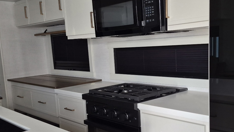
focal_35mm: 42
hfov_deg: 48.3
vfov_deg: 28.2
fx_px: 261
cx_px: 122
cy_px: 88
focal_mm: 5.4
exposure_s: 1/120
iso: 200
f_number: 1.8
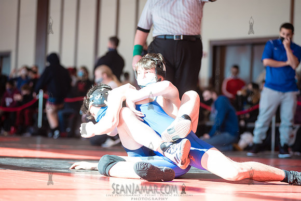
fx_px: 1004
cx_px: 150
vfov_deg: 11.4
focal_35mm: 120
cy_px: 100
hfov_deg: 17.1
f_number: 3.5
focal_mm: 120
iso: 400
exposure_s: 1/400
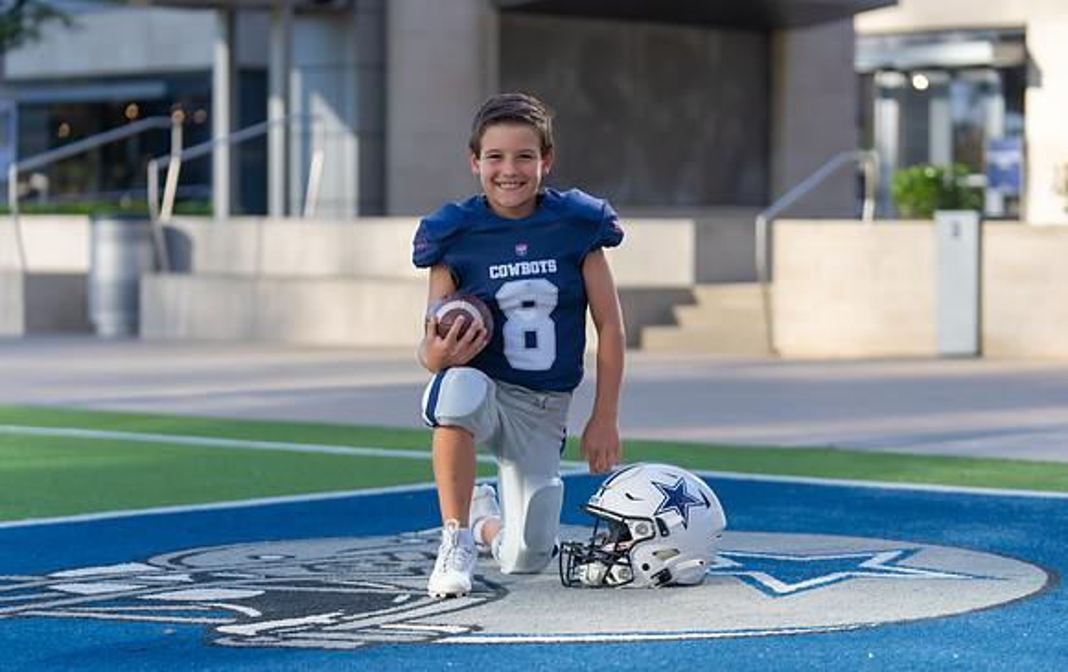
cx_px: 548
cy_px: 353
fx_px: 2768
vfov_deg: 13.8
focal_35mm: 95
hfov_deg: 21.8
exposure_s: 1/500
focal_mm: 89
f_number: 2.8
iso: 100
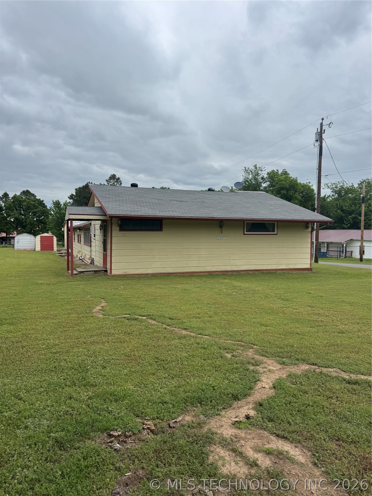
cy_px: 248
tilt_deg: -3.4
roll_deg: +0.2
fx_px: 344
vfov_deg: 71.6
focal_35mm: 24
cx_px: 186
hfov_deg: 56.8
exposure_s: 1/2710
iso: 80
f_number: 1.78
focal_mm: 6.76
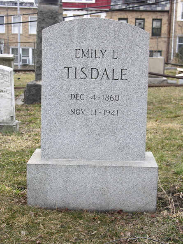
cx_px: 92
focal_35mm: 64
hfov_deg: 22.9
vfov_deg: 30.3
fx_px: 451
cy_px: 122
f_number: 4
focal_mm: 16.4
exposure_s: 1/77.7
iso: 50
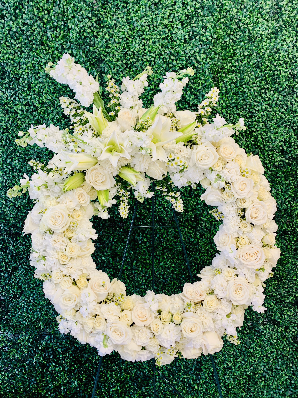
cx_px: 149
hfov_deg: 53.1
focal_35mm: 26
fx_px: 298
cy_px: 199
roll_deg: +0.2
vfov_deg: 67.3
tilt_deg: -11.7
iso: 80
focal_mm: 4.25
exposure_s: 1/60
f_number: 1.8
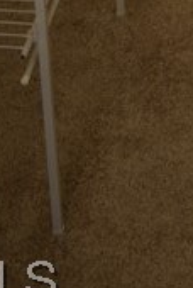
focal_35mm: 172
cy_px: -588
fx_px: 1377
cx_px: 374
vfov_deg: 9.3
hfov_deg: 7.7
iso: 560
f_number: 4
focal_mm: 18
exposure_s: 1/60
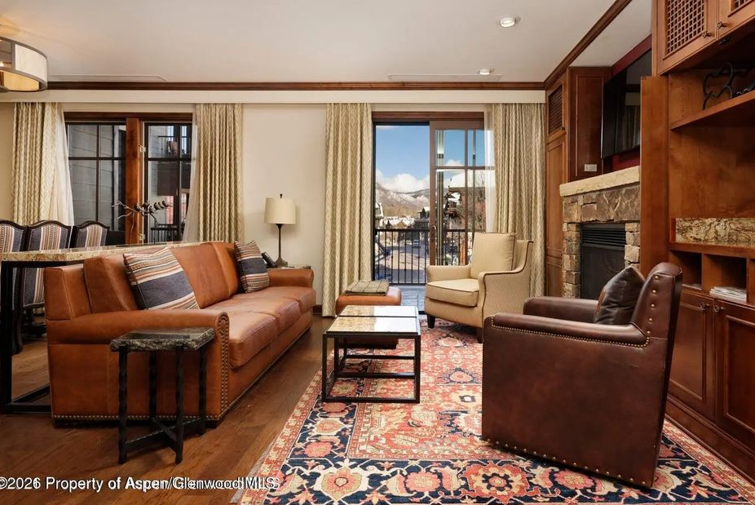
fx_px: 441
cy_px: 229
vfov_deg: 59.5
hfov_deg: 81.0
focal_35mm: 21
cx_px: 410
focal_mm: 19
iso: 800
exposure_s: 1/200
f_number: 7.1
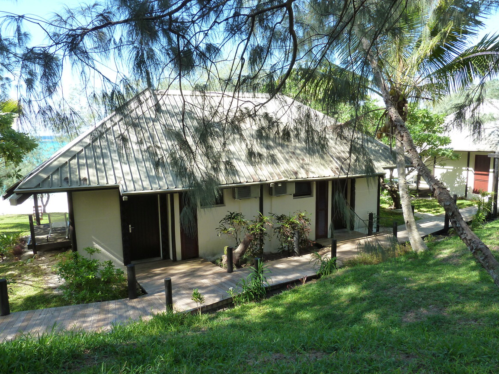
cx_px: 251
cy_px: 192
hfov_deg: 67.3
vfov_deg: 53.0
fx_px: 375
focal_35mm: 26
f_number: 4
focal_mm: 4.1
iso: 125
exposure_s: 1/125
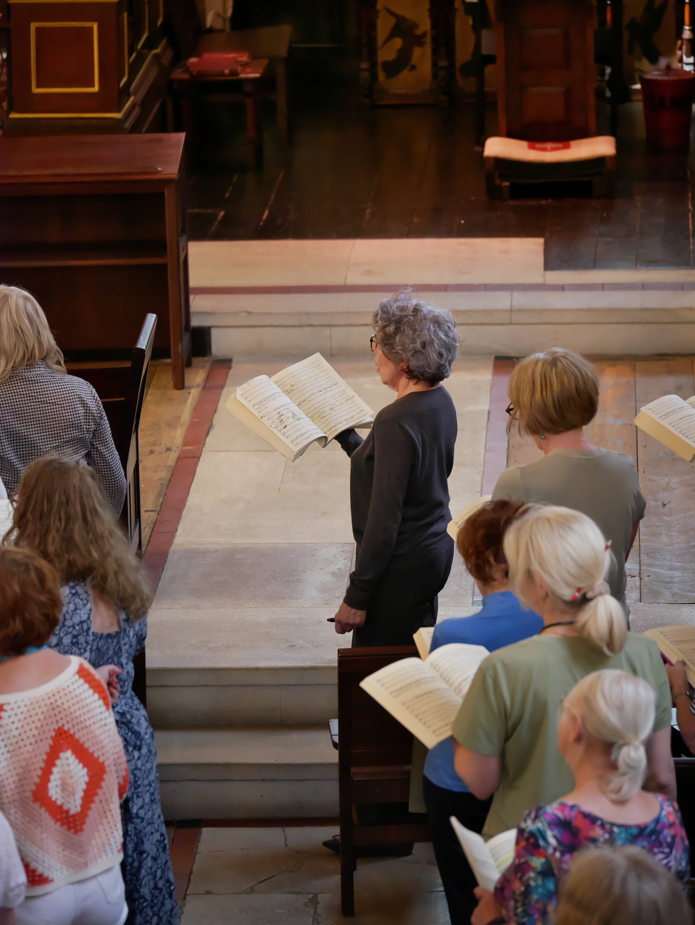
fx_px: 5350
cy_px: 462
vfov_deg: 9.9
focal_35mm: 200
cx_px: 348
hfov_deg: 7.4
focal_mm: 100
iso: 3200
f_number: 2.8
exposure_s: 1/200
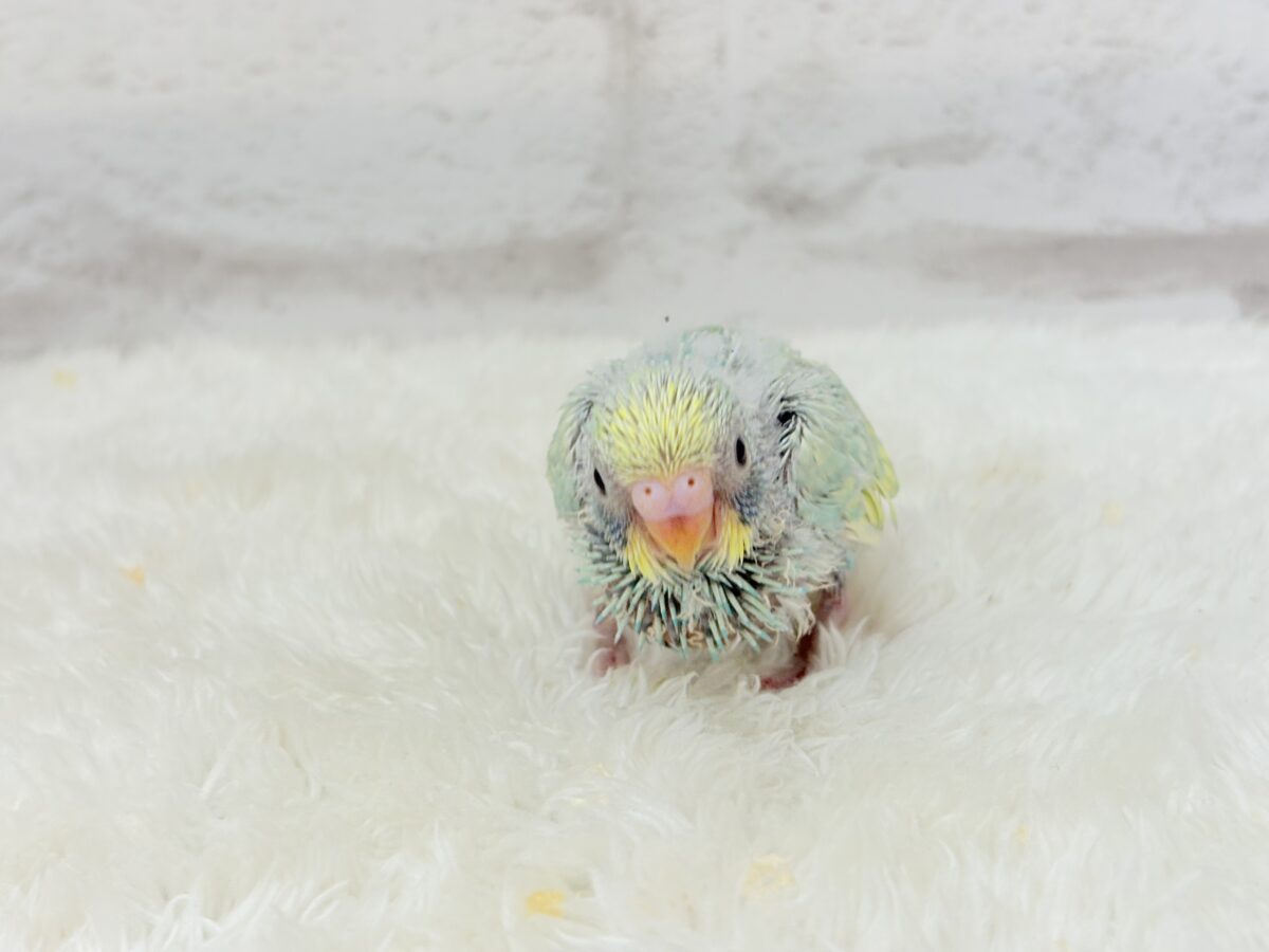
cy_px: 476
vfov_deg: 28.0
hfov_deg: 36.8
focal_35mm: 52
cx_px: 634
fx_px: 1906
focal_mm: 5.96
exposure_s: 1/100
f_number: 1.6
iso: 64
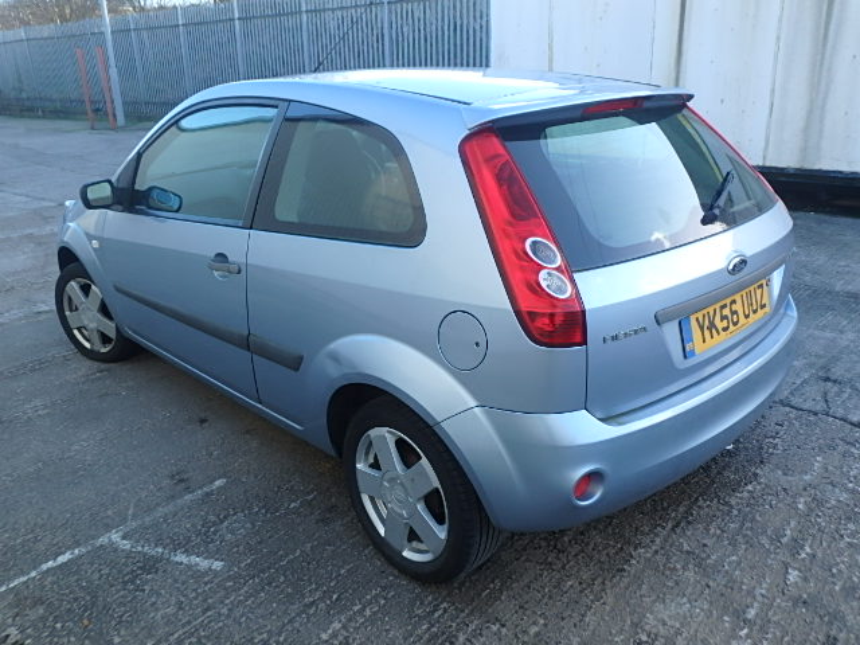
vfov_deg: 48.2
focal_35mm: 29
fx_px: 720
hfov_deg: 61.7
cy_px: 322
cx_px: 430
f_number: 4.6
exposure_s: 1/60
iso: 125
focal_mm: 5.2
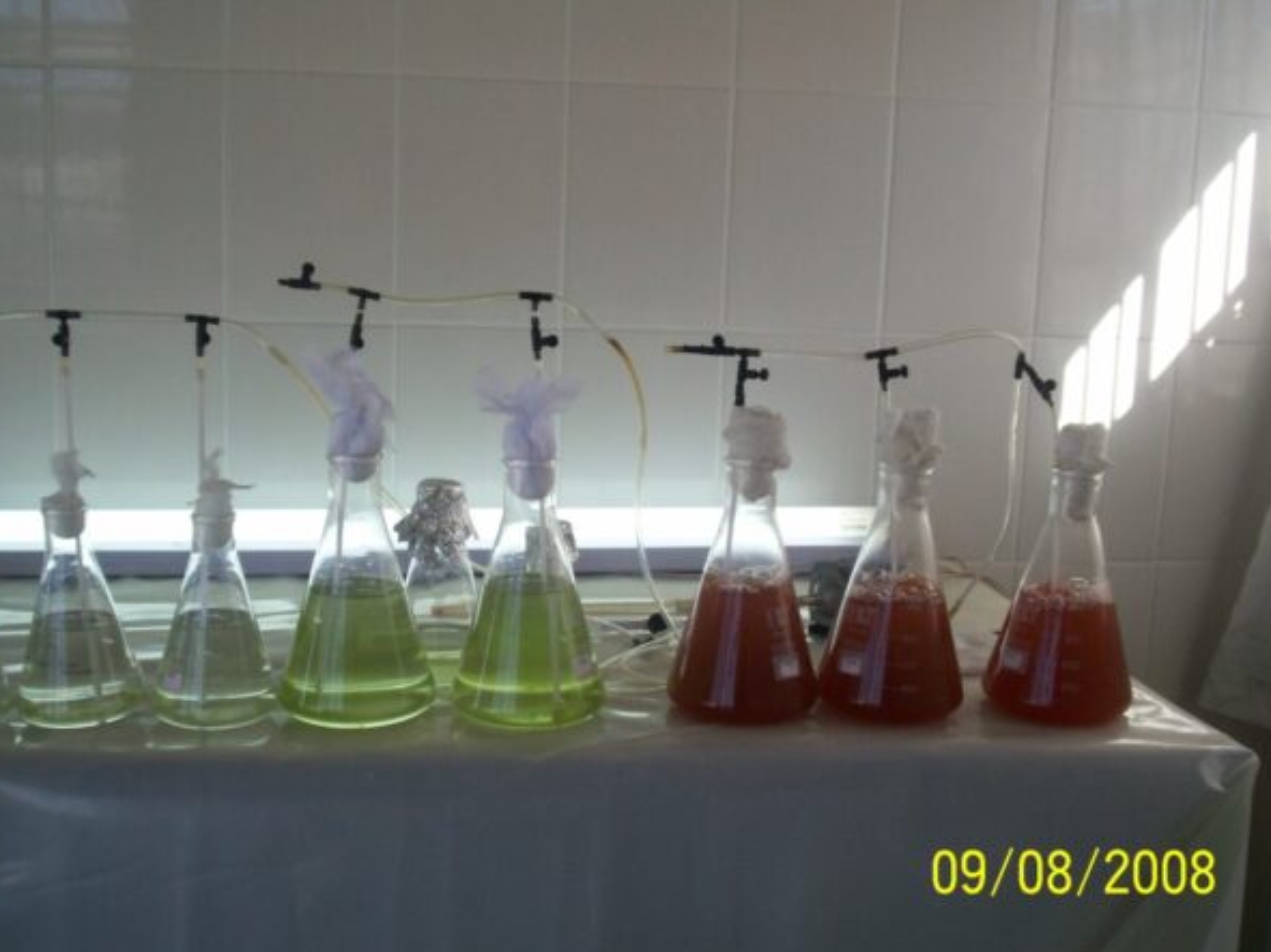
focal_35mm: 39
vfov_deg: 36.8
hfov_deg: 47.8
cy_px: 494
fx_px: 1432
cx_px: 598
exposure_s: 1/157
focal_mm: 5.9
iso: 100
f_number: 4.5
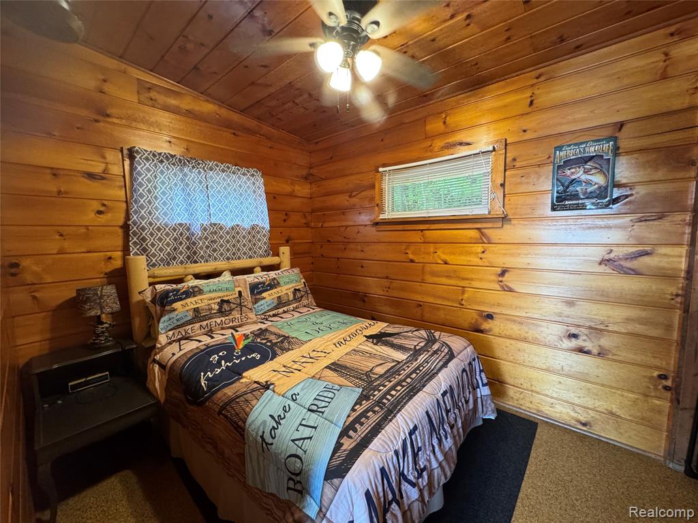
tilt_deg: -6.9
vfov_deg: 85.7
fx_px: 282
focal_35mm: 14
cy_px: 262
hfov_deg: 102.1
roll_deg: +0.3
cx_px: 349
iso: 320
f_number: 2.2
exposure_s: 1/60
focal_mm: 2.22
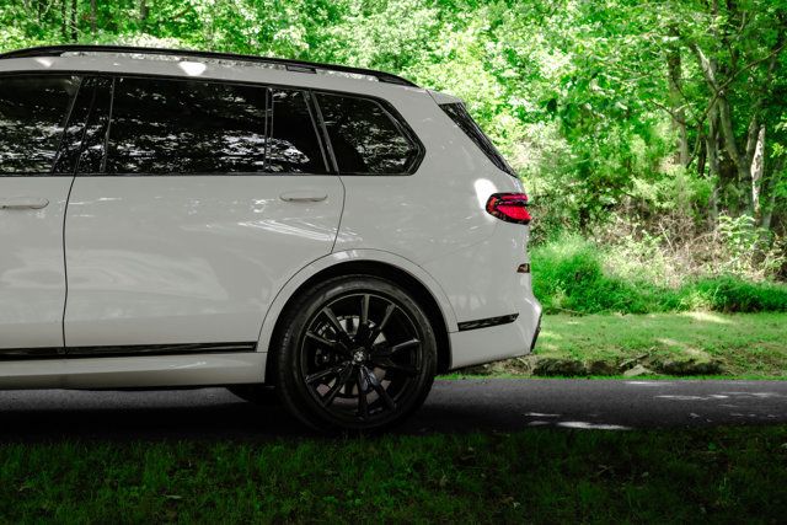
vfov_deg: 28.1
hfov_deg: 41.1
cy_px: 262
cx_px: 394
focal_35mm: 48
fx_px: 1050
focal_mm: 48
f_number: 7.1
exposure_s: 1/250
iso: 800
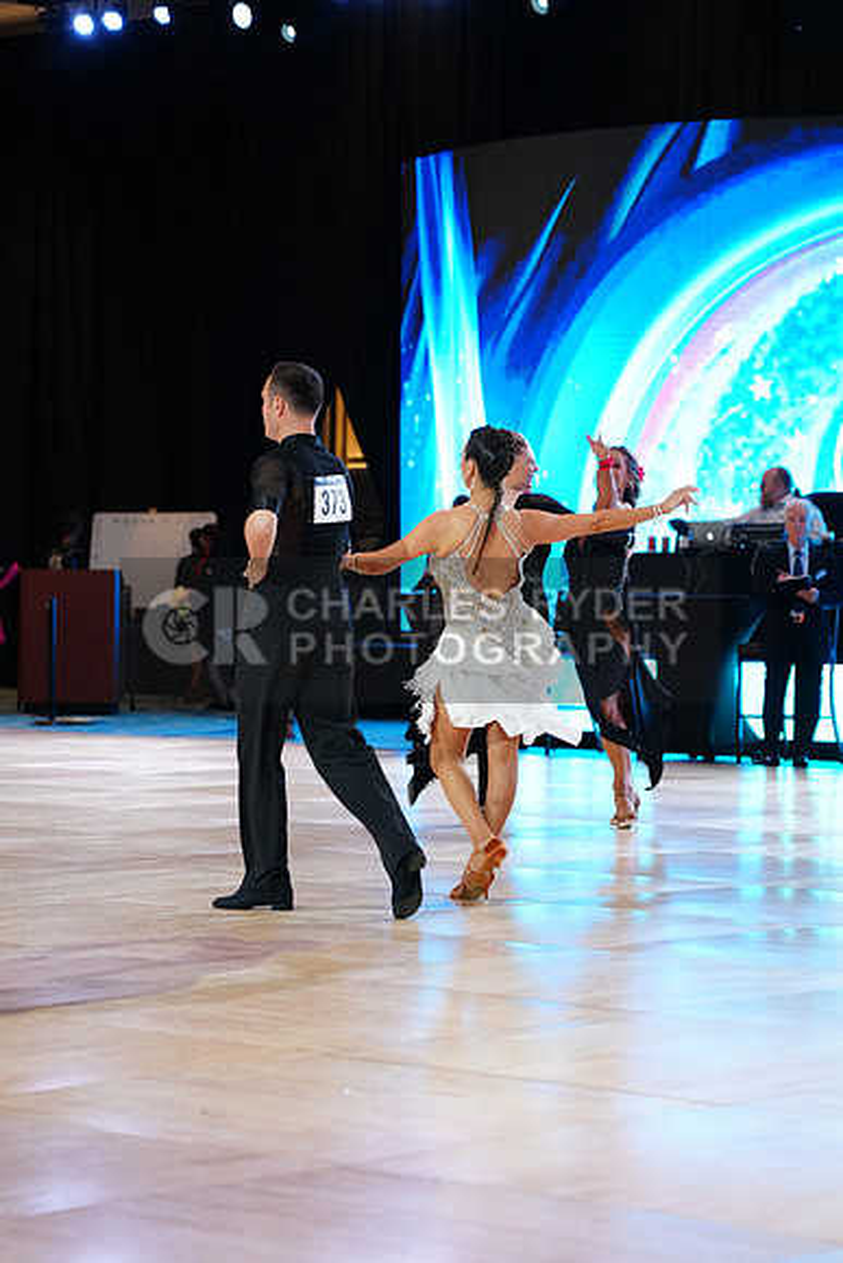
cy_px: 632
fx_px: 3686
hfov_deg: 13.0
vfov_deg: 19.5
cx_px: 422
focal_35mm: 105
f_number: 4
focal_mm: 105
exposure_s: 1/200
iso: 2000
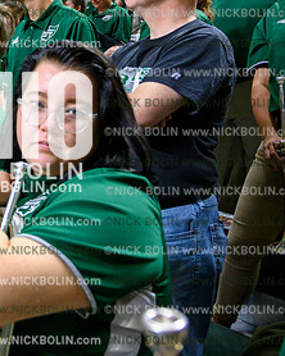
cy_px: 133
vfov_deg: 39.3
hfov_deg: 29.9
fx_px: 496
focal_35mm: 47
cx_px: 1
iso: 3200
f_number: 4.5
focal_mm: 24
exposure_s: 1/200
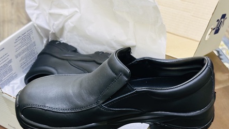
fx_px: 328
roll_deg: +1.9
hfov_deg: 38.5
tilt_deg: -42.8
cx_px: 114
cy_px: 80
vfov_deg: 22.2
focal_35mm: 54
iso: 640
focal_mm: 6.86
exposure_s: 1/30
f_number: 1.78
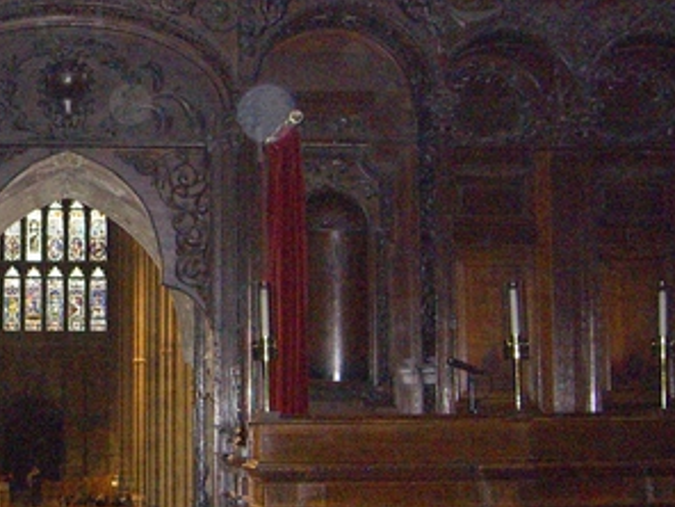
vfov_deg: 18.6
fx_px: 1540
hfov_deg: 23.8
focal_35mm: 79
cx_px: 18
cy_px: 210
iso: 400
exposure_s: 1/60
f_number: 2.8
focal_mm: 8
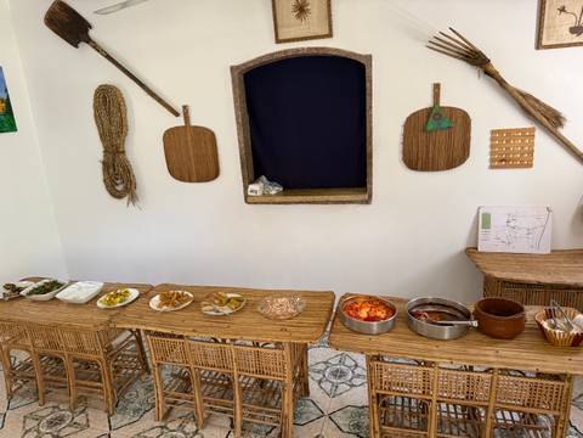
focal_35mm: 24
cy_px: 219
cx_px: 292
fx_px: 404
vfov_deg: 56.8
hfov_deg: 71.6
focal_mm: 6.76
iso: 320
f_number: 1.78
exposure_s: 1/60
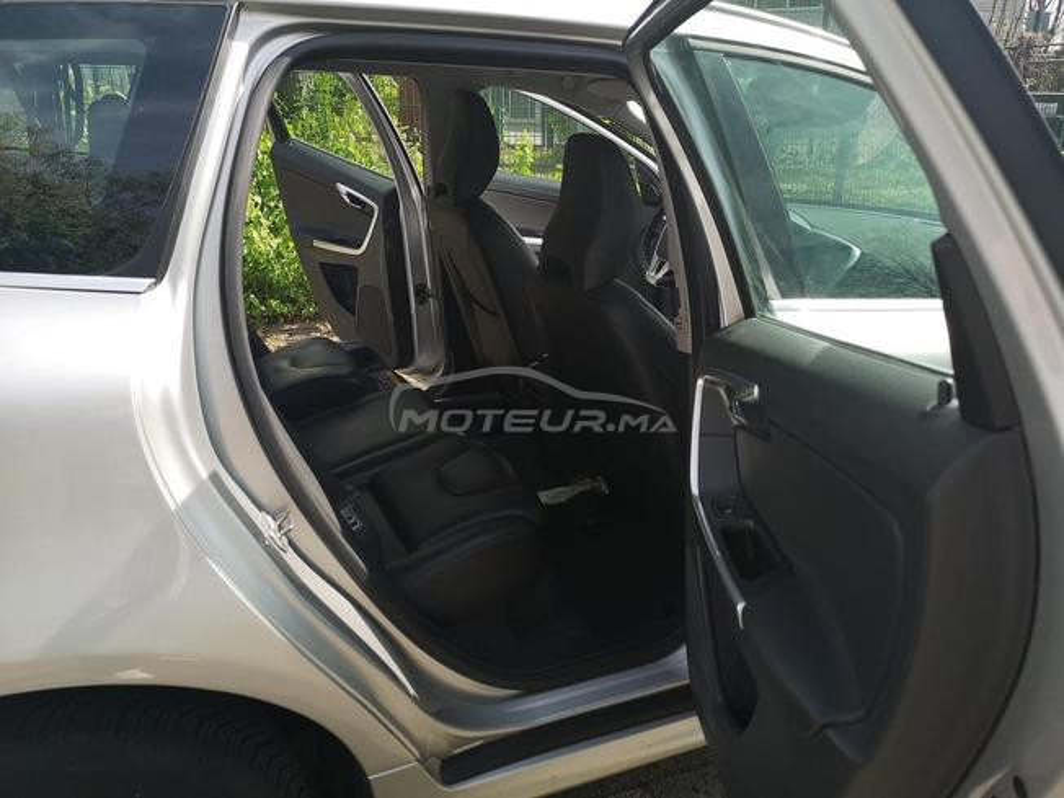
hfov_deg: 65.3
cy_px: 399
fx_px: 830
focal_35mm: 27
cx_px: 532
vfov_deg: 51.4
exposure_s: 1/850
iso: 50
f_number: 1.8
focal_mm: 5.58
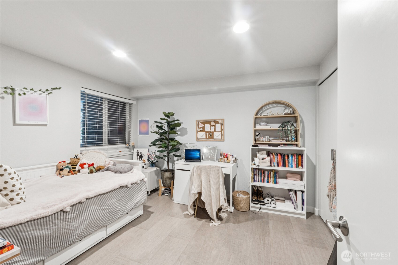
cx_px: 199
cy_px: 132
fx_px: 166
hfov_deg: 100.4
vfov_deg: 77.3
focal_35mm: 15
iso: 250
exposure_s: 1
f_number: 9
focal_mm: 10
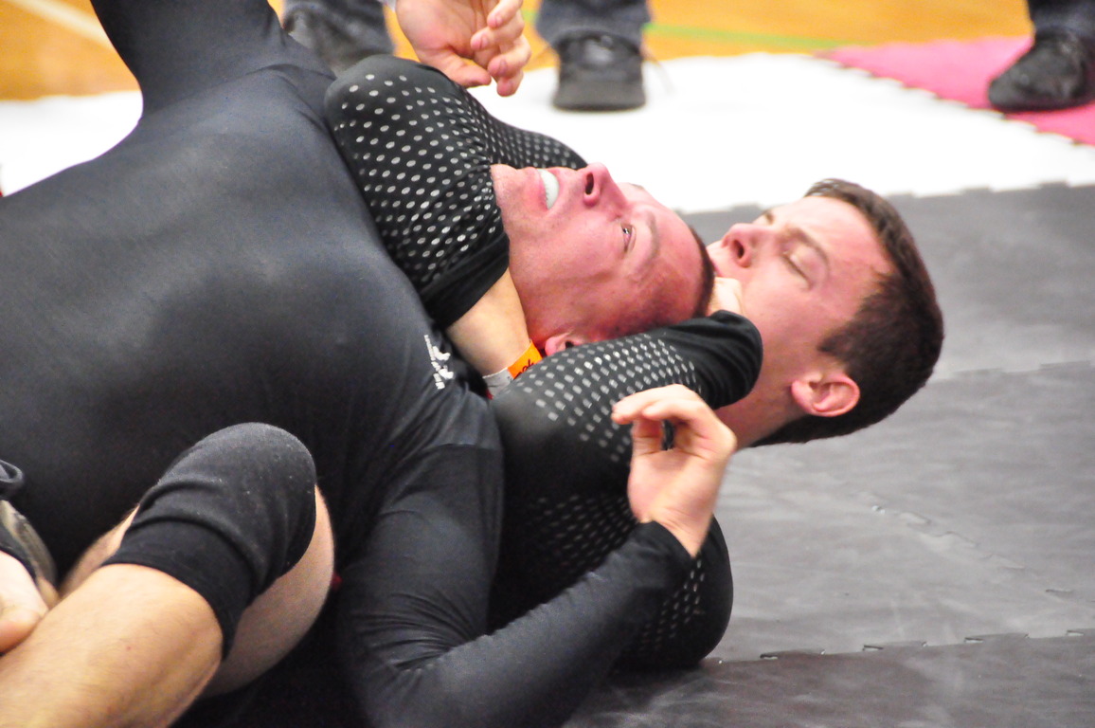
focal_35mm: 300
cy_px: 364
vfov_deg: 4.6
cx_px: 548
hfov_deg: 6.9
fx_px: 9115
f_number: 5.6
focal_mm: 200
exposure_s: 1/100
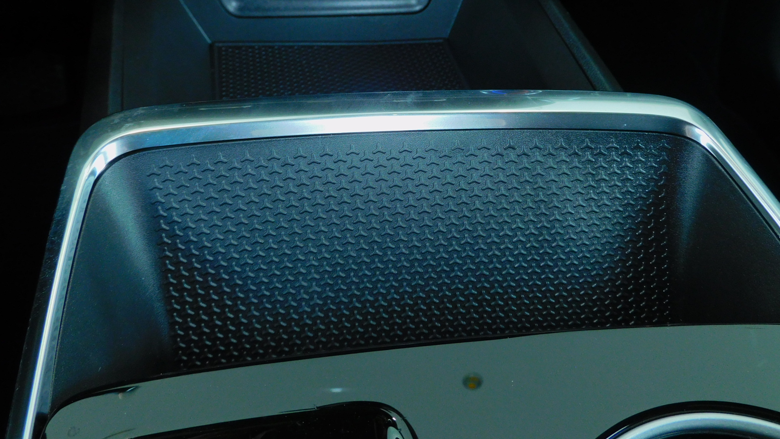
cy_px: 138
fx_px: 558
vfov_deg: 42.2
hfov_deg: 69.8
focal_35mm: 27
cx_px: 398
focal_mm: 4.3
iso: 200
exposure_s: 1/30
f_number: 3.3
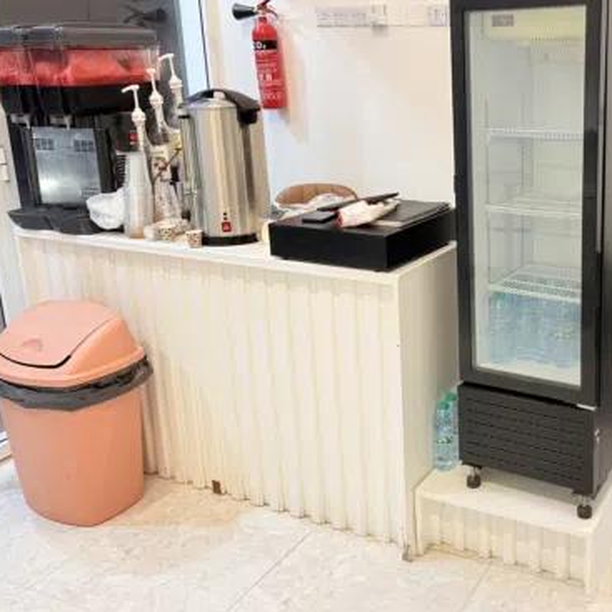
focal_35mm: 37
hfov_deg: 42.9
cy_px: 240
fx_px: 740
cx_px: 490
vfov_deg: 44.7
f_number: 1.78
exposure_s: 1/50
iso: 125
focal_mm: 6.76
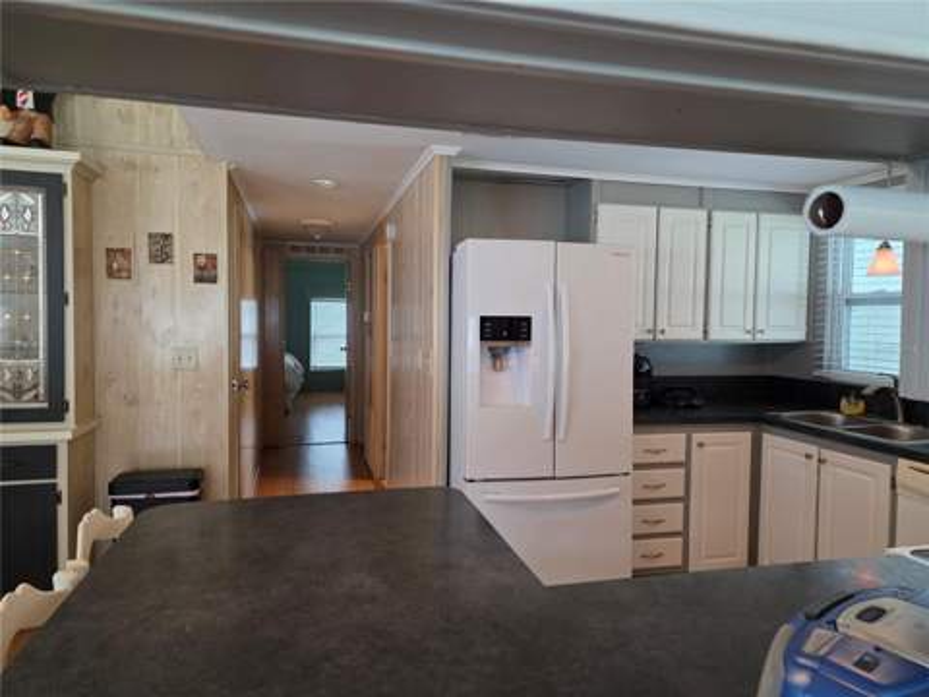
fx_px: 617
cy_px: 348
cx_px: 464
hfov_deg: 73.9
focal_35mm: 23
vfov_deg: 58.9
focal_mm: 6.25
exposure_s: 1/120
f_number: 1.7
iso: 500
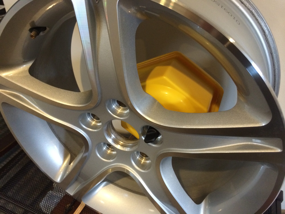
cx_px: 142
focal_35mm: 30
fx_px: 247
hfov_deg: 60.0
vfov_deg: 46.8
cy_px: 107
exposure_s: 1/15
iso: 320
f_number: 2.2
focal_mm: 4.12
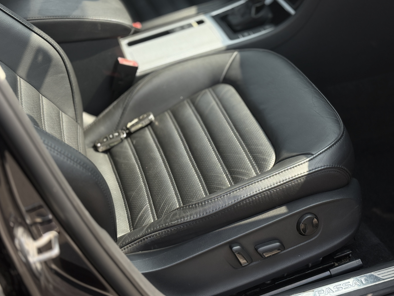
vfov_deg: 27.0
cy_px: 147
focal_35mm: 54
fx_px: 615
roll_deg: +4.2
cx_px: 210
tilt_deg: -37.3
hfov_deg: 35.5
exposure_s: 1/1203
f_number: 1.78
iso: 80
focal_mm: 6.76
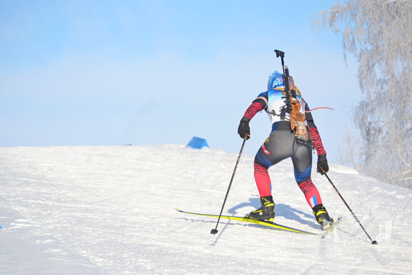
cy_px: 138
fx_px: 1991
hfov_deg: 11.8
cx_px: 206
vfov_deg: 7.9
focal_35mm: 174
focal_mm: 116
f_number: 7.1
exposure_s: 1/2000
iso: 400
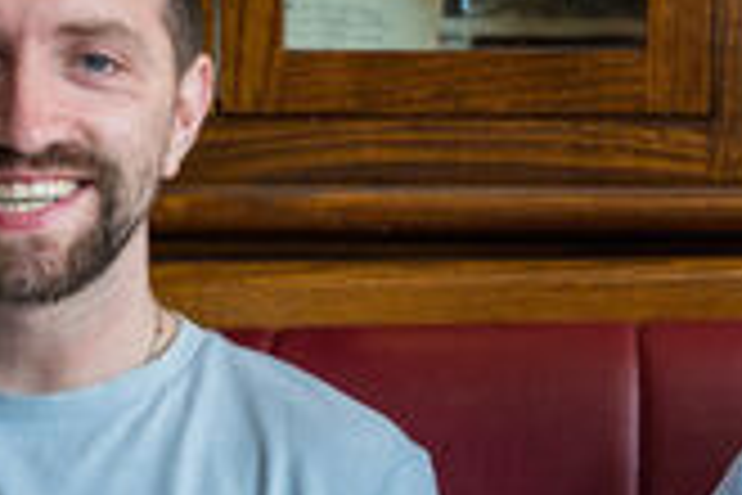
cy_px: 308
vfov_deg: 7.8
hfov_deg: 11.7
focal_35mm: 175
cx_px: 382
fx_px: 3607
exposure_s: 1/125
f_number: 4
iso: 500
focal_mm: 36
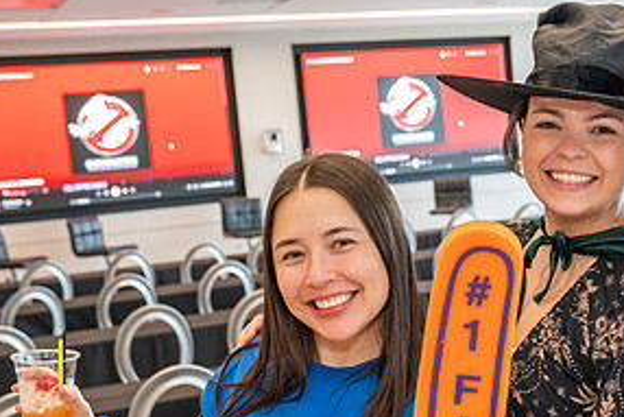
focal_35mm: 68
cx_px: 497
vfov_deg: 19.9
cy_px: 293
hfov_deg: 29.0
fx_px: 1179
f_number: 4
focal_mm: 31
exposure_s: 1/160
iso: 2000
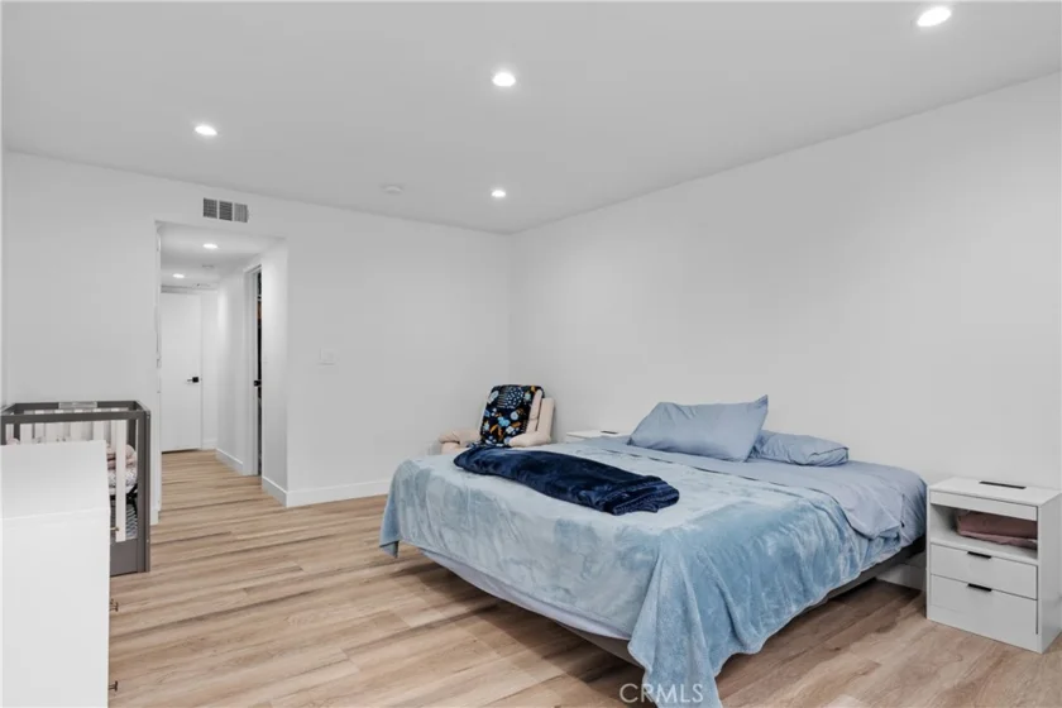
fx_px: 590
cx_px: 531
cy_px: 354
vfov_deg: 61.9
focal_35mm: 20
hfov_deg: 84.0
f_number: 9.5
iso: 320
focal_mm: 20
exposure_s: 1/1.43
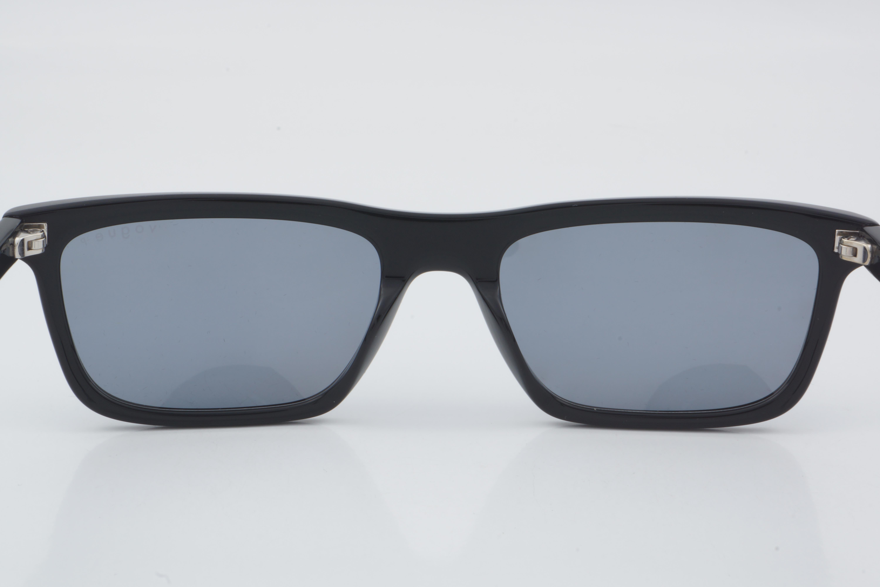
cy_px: 294
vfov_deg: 16.6
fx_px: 2017
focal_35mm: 82
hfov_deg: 24.6
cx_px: 440
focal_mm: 55
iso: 100
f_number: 32
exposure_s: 1/3
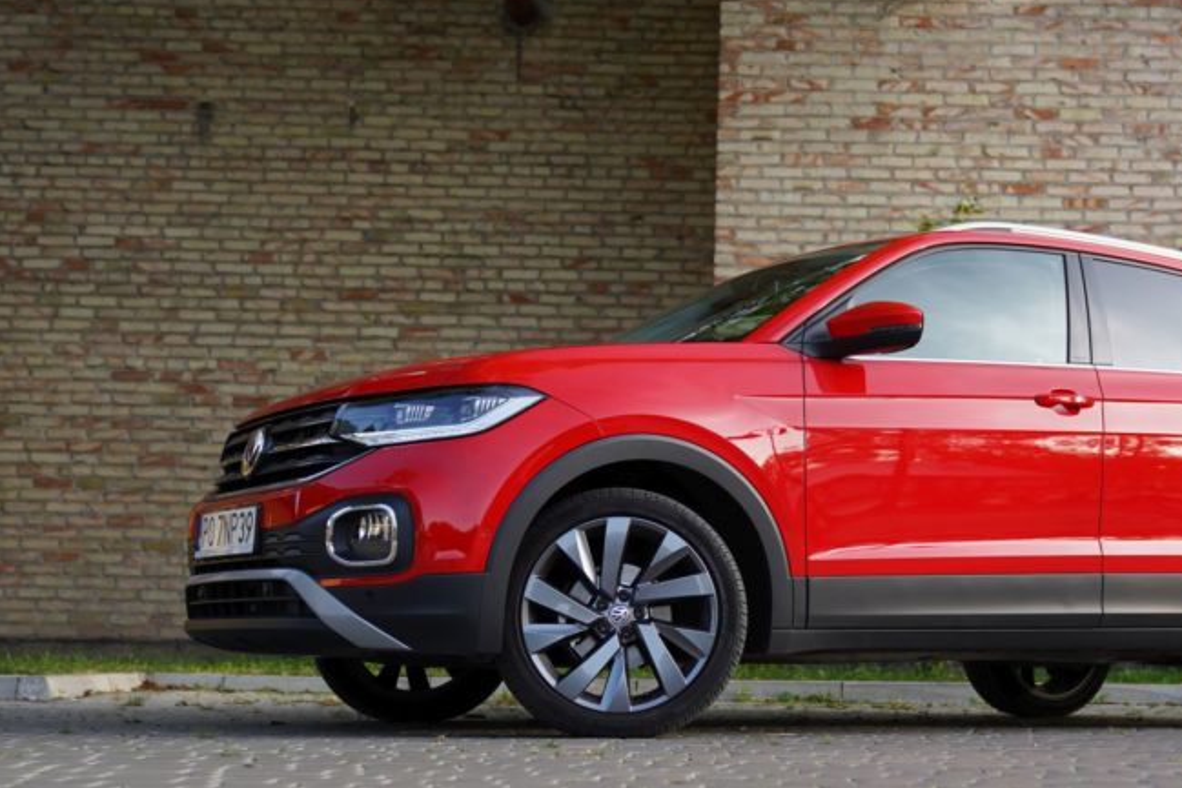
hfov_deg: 33.0
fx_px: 1970
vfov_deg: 22.6
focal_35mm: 60
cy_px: 425
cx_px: 830
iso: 100
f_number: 2.8
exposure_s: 1/250
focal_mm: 38
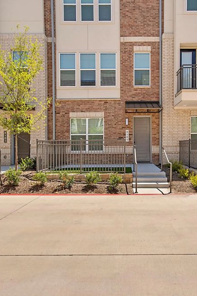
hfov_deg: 54.5
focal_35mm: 23
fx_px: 189
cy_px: 146
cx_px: 123
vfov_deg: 76.1
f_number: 8
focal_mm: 10
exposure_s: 1/320
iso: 100
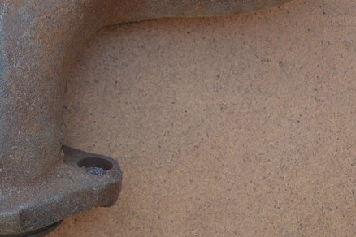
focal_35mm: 114
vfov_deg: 11.9
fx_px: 1130
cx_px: 0
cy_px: 28
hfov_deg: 17.5
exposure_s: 1/125
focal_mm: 29
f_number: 5.6
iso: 200
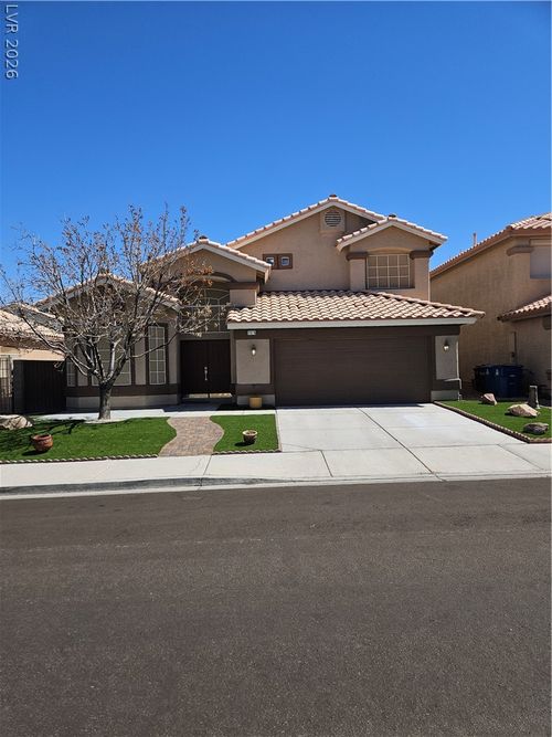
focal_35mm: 23
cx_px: 276
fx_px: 489
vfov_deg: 73.9
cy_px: 368
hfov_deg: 58.9
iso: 25
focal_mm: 5.4
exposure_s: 1/2222
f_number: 1.8
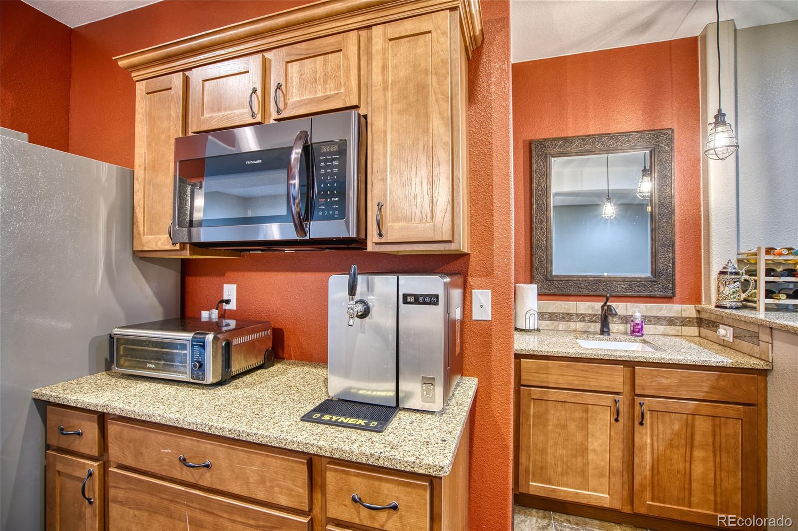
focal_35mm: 16
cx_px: 399
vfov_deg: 73.7
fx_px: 355
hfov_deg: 96.7
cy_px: 266
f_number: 4
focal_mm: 16
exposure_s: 1/6
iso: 500
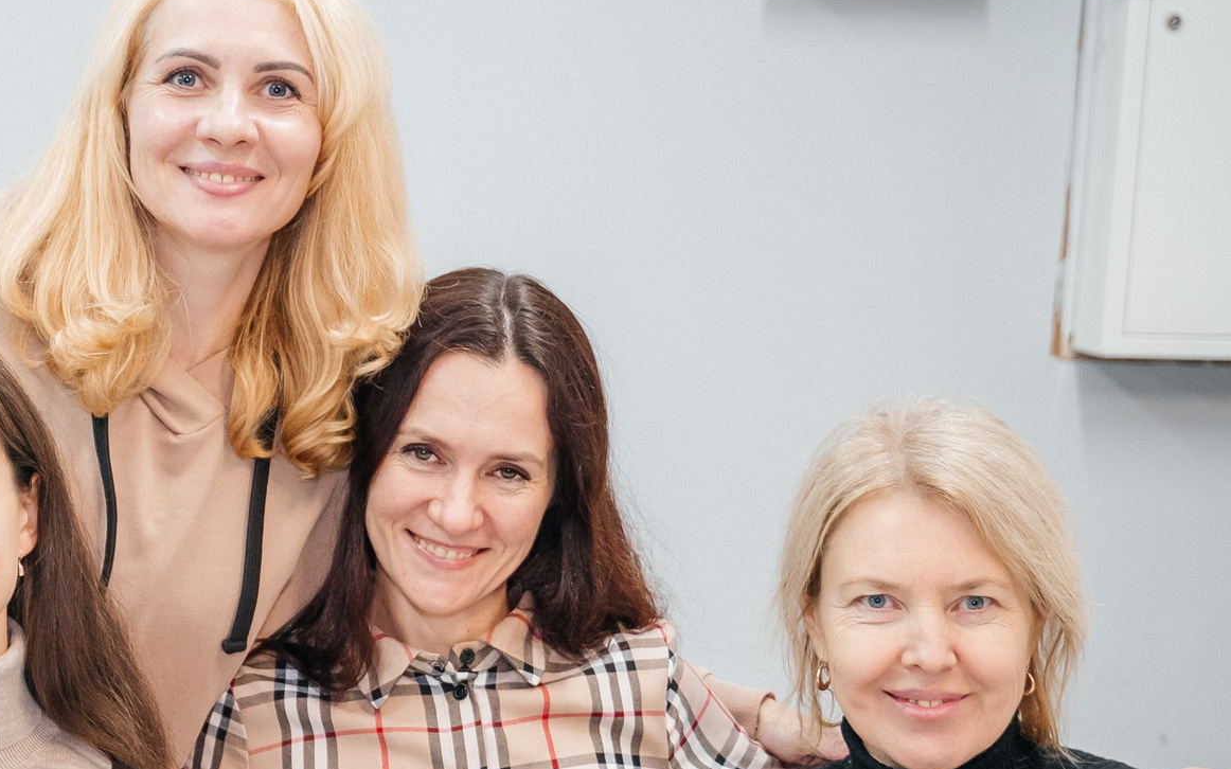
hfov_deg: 22.1
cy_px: 670
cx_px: 139
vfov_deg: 14.1
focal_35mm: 92
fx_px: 3086
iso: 2500
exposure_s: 1/320
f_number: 2.8
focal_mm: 41
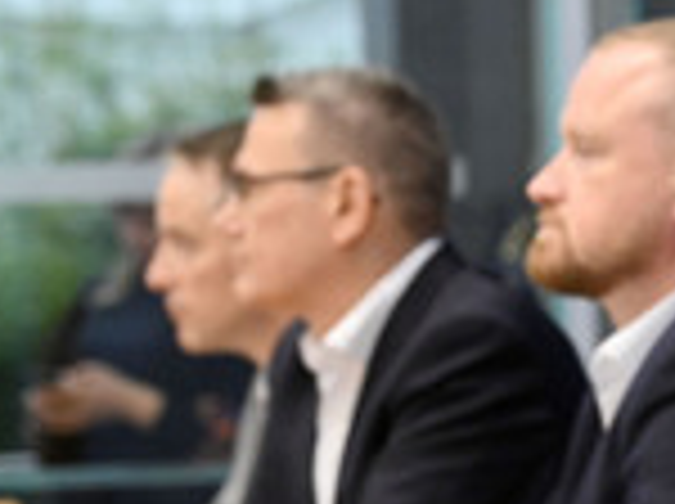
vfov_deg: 5.6
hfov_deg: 7.4
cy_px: 266
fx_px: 5179
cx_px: 875
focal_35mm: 266
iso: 5000
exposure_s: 1/640
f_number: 5.6
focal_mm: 92
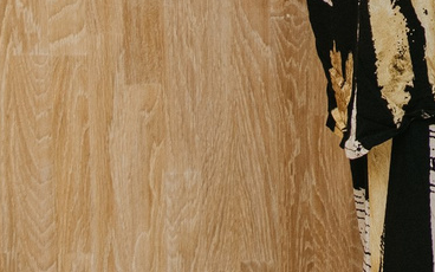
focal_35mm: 242
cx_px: 924
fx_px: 2869
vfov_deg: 5.0
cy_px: -668
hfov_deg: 8.2
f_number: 4
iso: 200
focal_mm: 32
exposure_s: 1/160
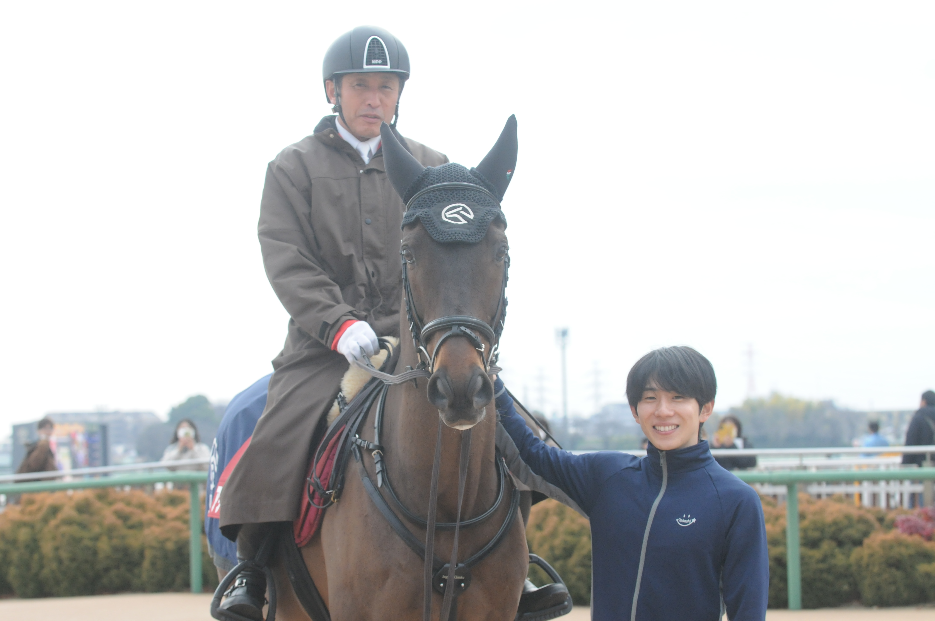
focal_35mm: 105
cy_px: 310
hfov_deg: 19.5
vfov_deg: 13.0
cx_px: 468
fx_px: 2724
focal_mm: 70
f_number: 7.1
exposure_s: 1/500
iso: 800
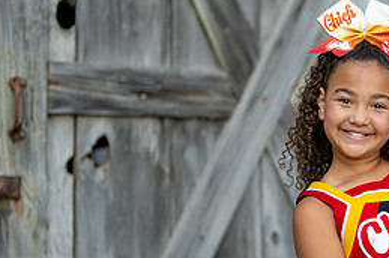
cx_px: 382
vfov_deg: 10.8
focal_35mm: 126
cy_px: 180
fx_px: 1360
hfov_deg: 16.0
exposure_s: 1/2000
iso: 125
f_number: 1.2
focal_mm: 50
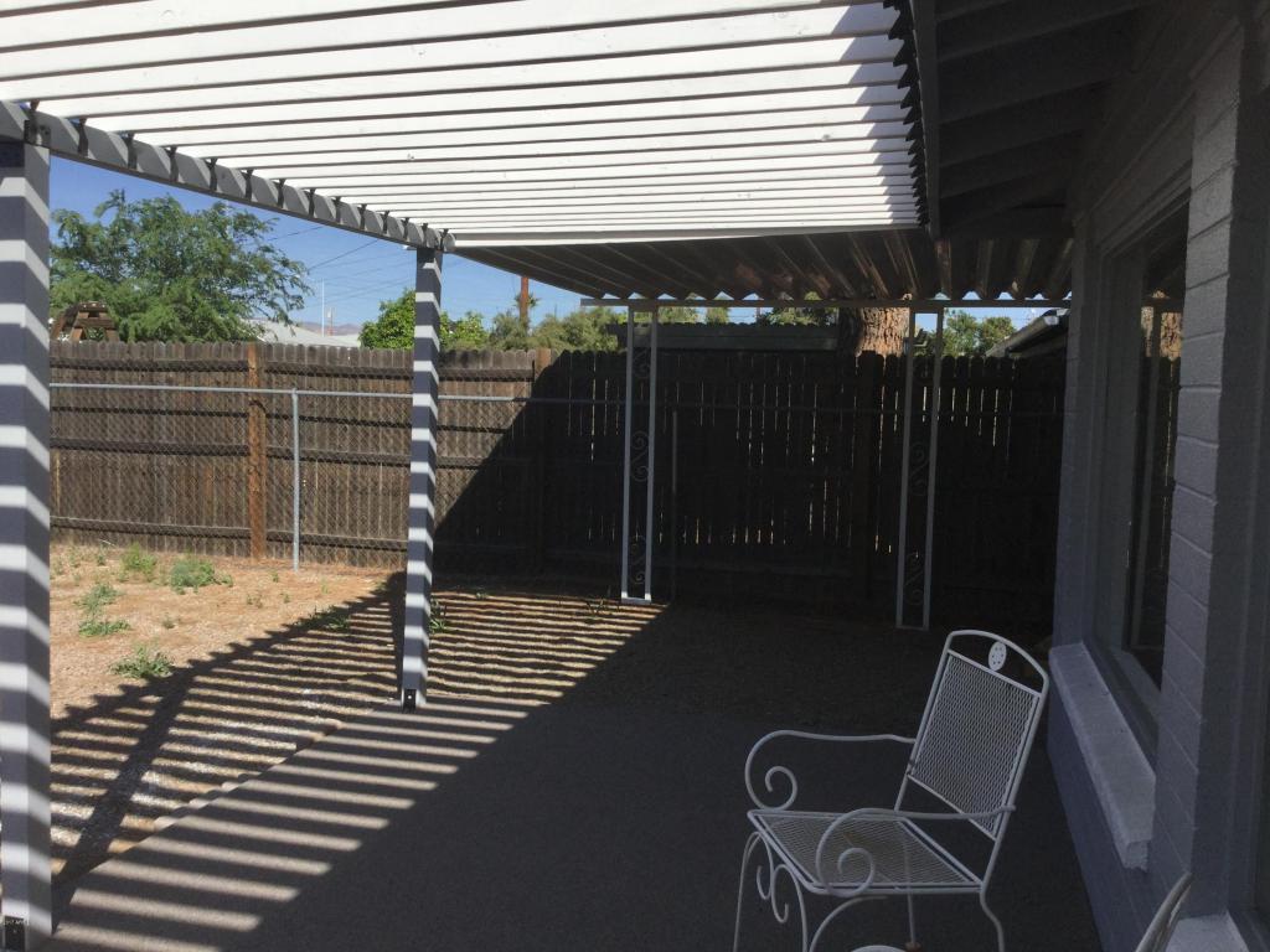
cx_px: 635
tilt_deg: -4.6
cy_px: 476
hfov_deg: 58.4
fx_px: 1137
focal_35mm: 31
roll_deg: -2.2
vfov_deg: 45.4
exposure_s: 1/1942
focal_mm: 3.3
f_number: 2.4
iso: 25
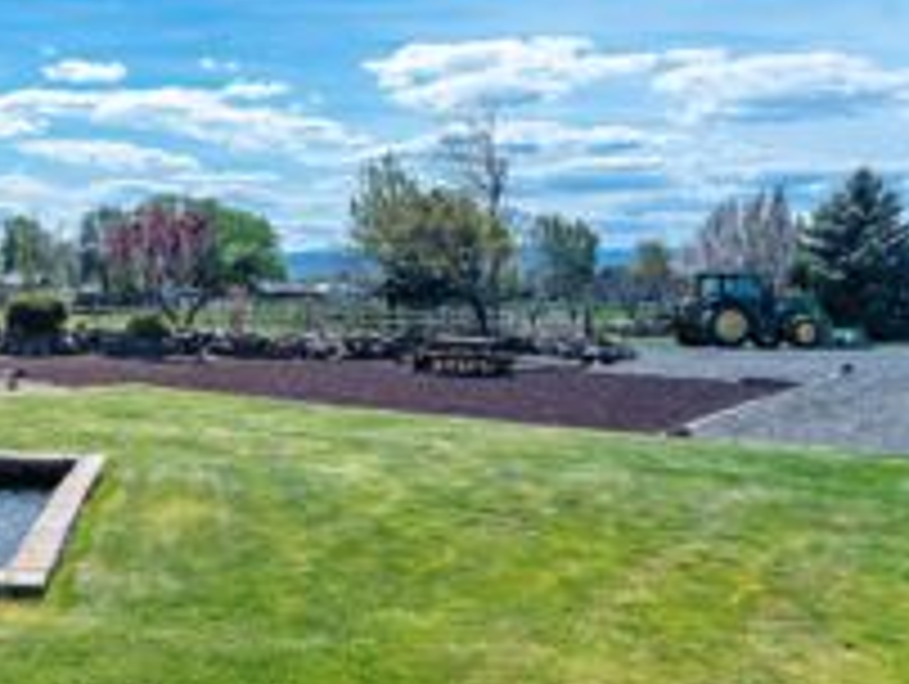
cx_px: 54
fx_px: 999
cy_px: 308
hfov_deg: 43.7
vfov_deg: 37.8
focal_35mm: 38
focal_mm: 20
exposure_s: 1/250
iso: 200
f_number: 11
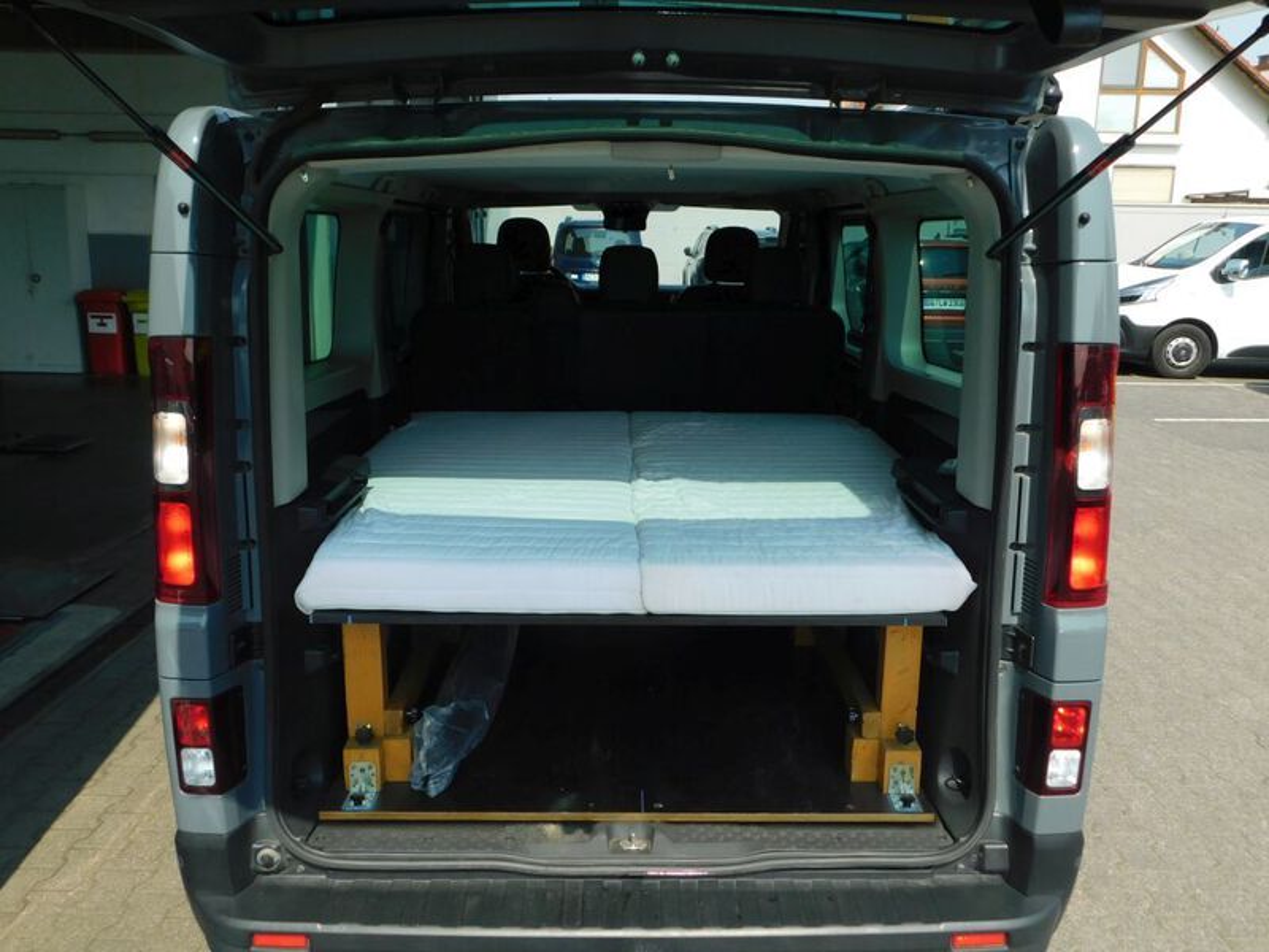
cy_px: 476
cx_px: 634
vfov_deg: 46.8
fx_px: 1100
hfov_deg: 60.0
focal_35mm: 30
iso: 125
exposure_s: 1/800
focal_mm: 5.3
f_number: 3.2
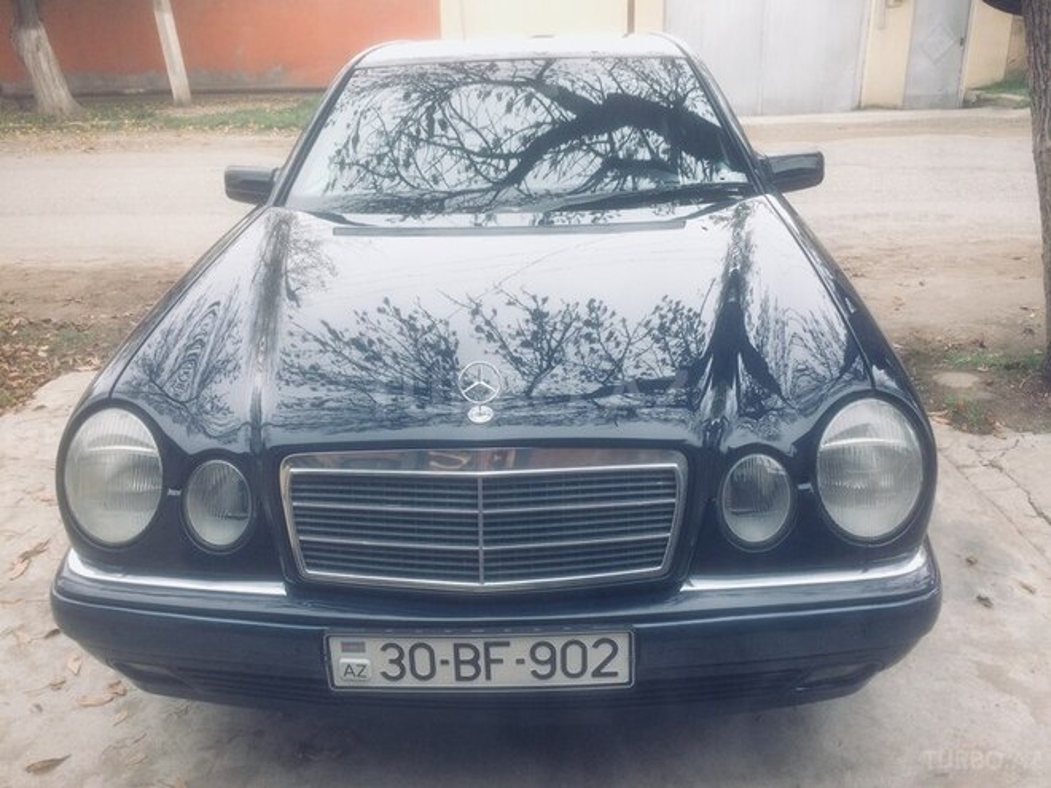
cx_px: 526
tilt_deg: -23.1
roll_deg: -0.2
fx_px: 880
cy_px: 394
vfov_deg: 48.2
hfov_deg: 61.7
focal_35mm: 29
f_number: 2.2
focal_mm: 4.15
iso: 40
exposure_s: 1/100
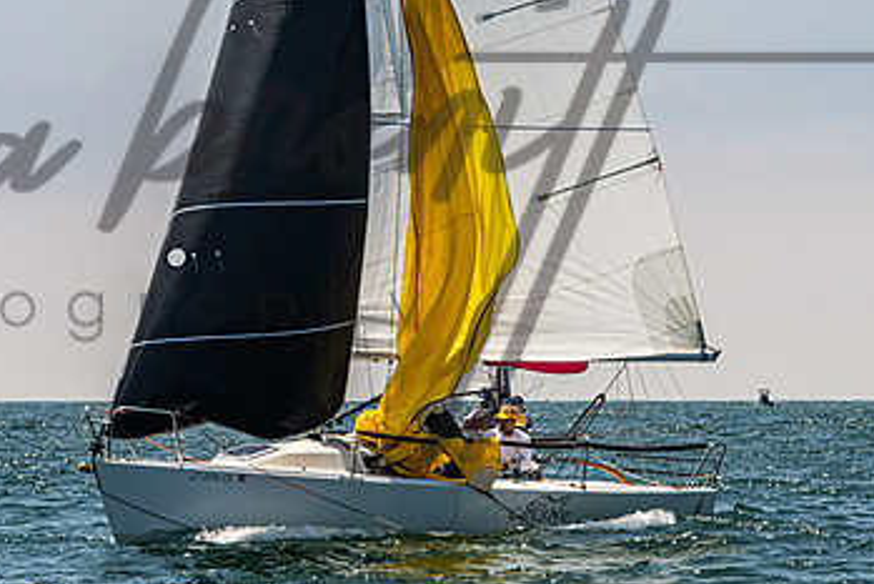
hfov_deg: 5.2
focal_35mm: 395
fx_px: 9593
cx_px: 429
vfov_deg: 3.5
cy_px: 137
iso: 500
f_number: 8
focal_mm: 190
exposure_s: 1/3200
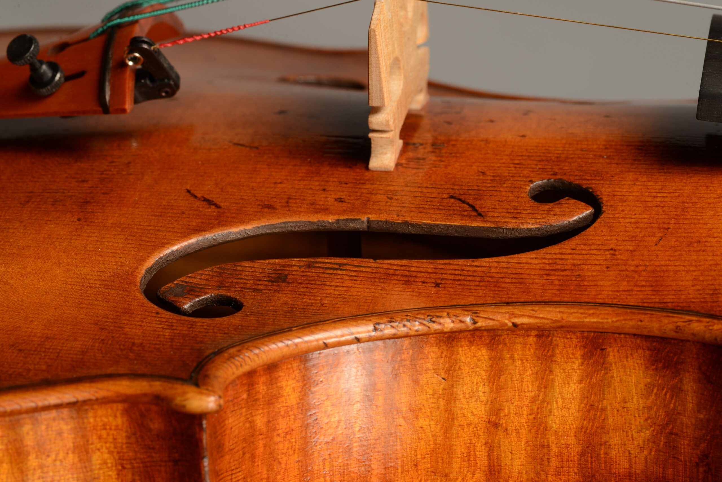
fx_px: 2107
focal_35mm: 105
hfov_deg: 19.4
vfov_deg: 13.1
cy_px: 241
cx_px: 361
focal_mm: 105
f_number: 22
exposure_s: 1/1.3
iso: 100
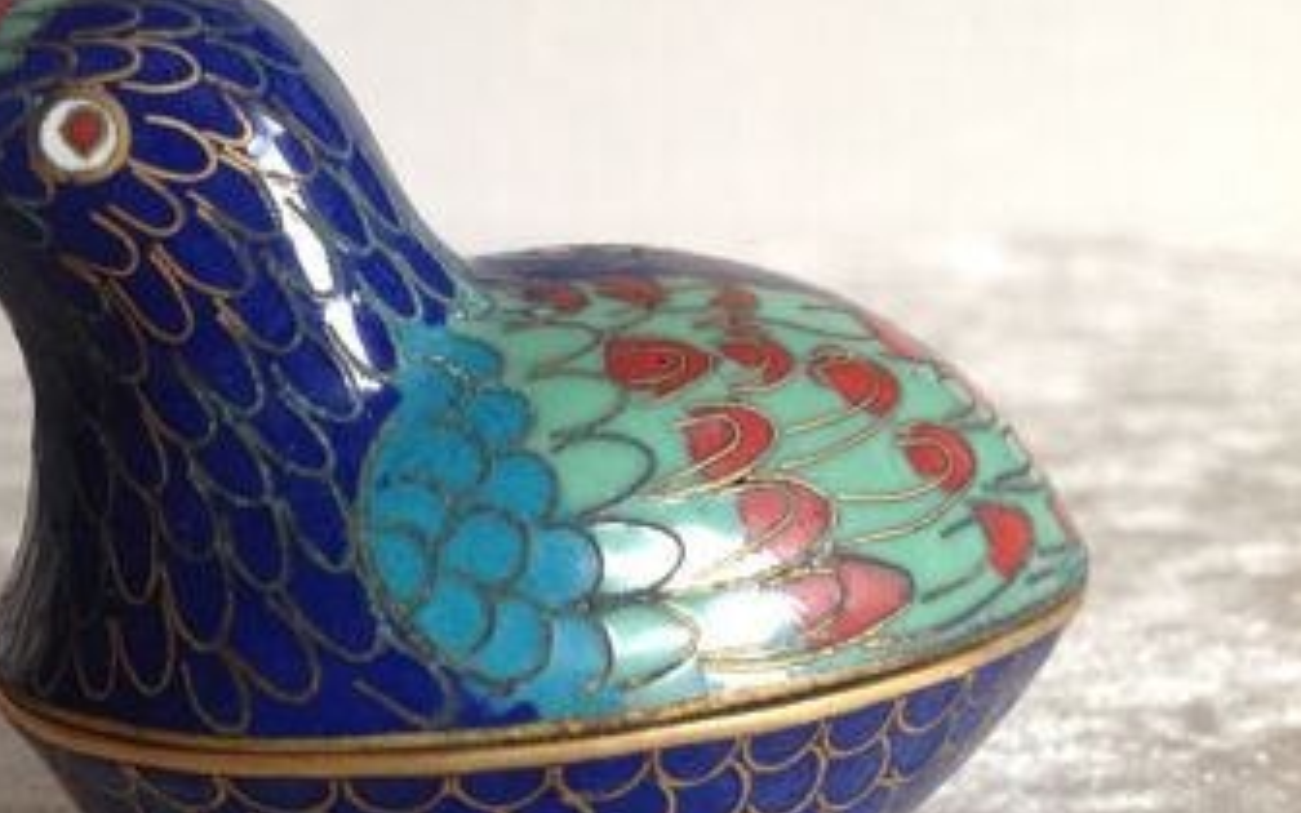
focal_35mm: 53
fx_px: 1879
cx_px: 383
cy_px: 432
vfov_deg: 24.4
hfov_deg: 37.6
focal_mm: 4.28
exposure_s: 1/15
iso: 80
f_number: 2.4
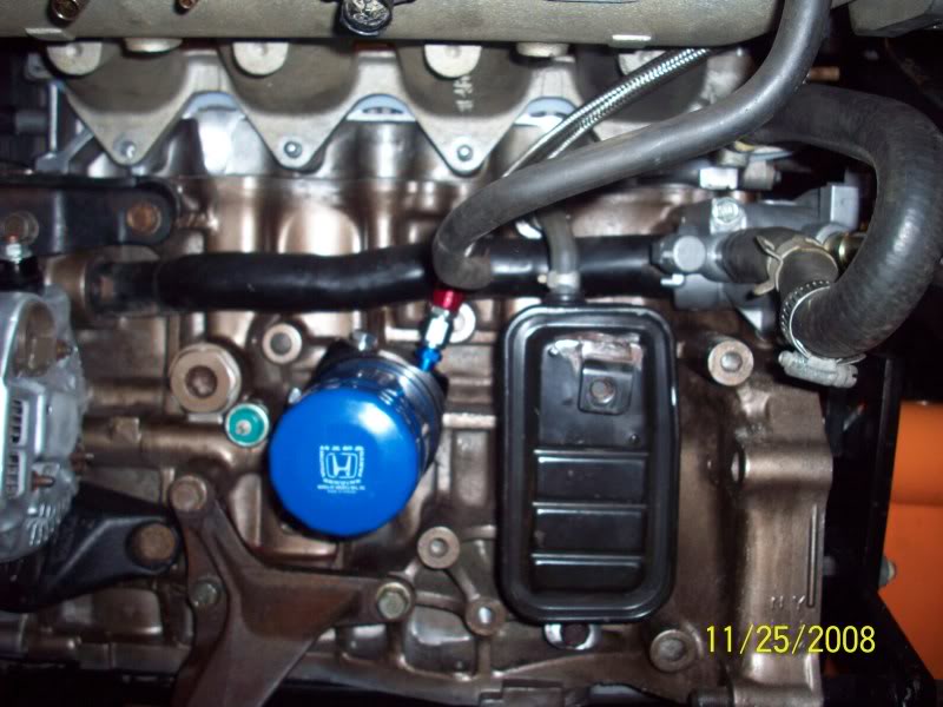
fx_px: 1008
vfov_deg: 38.7
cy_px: 354
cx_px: 472
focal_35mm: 37
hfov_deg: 50.1
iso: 80
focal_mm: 6.2
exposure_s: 1/64
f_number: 2.8
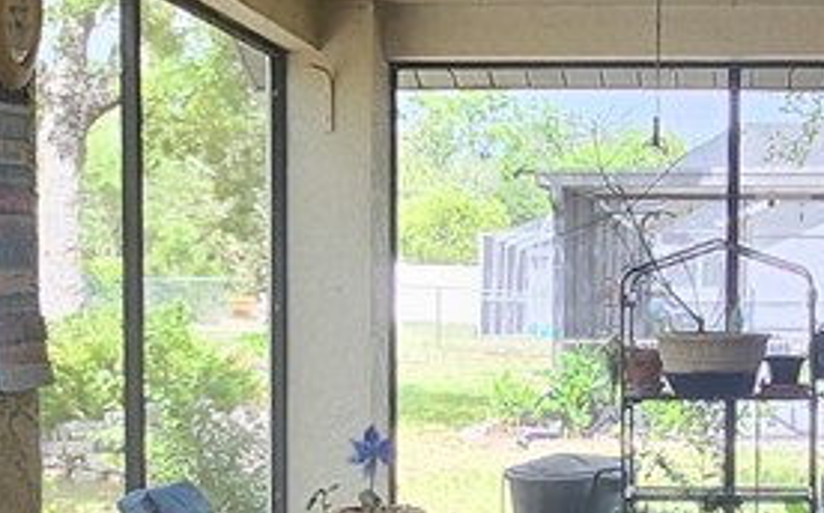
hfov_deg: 25.7
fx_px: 1795
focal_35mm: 80
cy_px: 489
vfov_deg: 16.0
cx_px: 543
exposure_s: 1/60
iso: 32
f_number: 2.2
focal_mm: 1.74
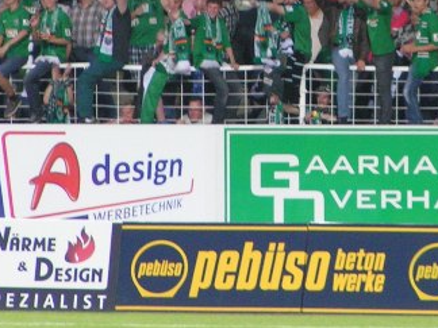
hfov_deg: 3.0
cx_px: 304
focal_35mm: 669
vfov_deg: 2.2
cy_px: -8
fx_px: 8465
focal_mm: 41.4
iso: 200
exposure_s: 1/50
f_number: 3.5
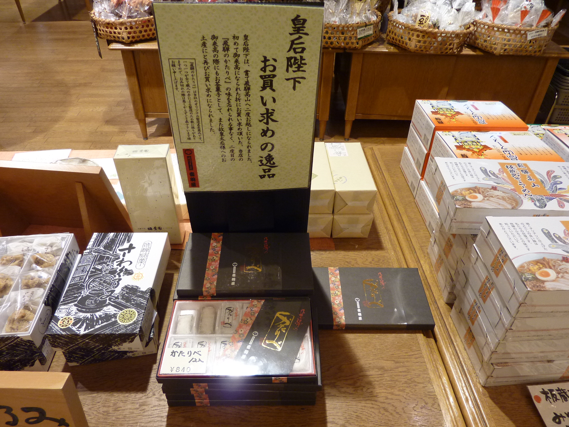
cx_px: 284
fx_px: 411
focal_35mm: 25
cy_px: 214
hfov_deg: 69.4
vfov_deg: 54.9
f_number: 3.3
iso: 200
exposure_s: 1/30
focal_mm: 4.1
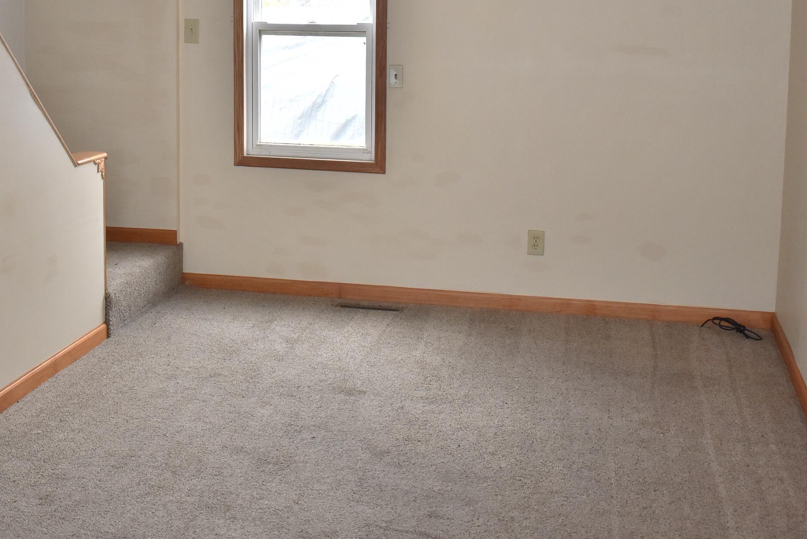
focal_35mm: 53
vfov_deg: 25.2
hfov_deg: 37.2
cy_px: 112
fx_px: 1189
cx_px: 289
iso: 800
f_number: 3.8
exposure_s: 1/200
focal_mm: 22
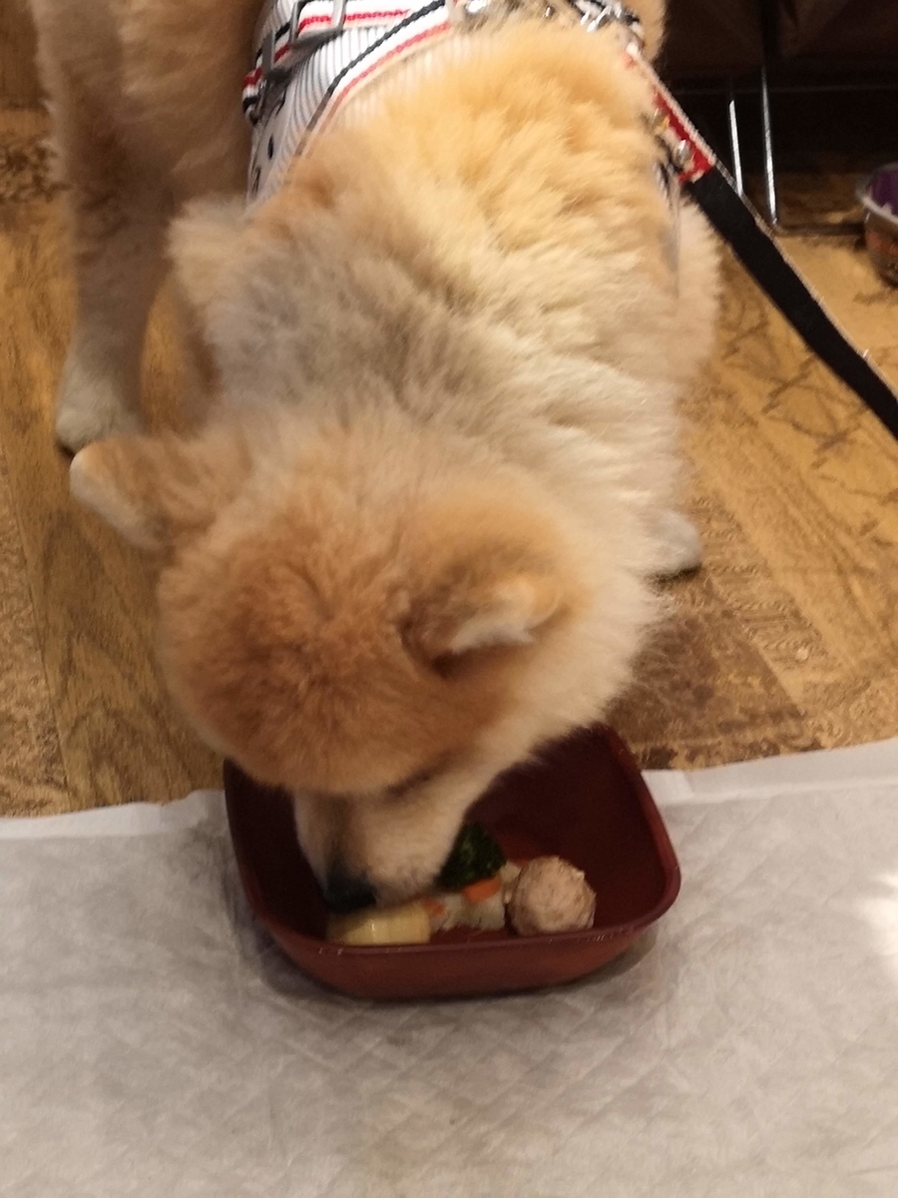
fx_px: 2421
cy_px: 599
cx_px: 449
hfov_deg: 21.0
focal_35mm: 70
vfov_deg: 27.8
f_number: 1.8
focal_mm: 3.95
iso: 200
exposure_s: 1/33.3
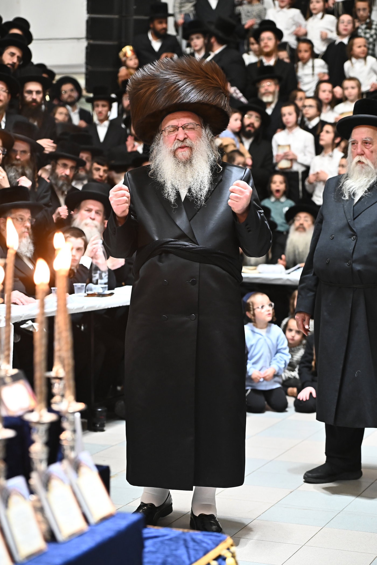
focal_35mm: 85
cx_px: 188
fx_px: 1336
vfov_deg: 23.9
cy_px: 282
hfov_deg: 16.1
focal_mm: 85
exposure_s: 1/200
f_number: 4
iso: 3200
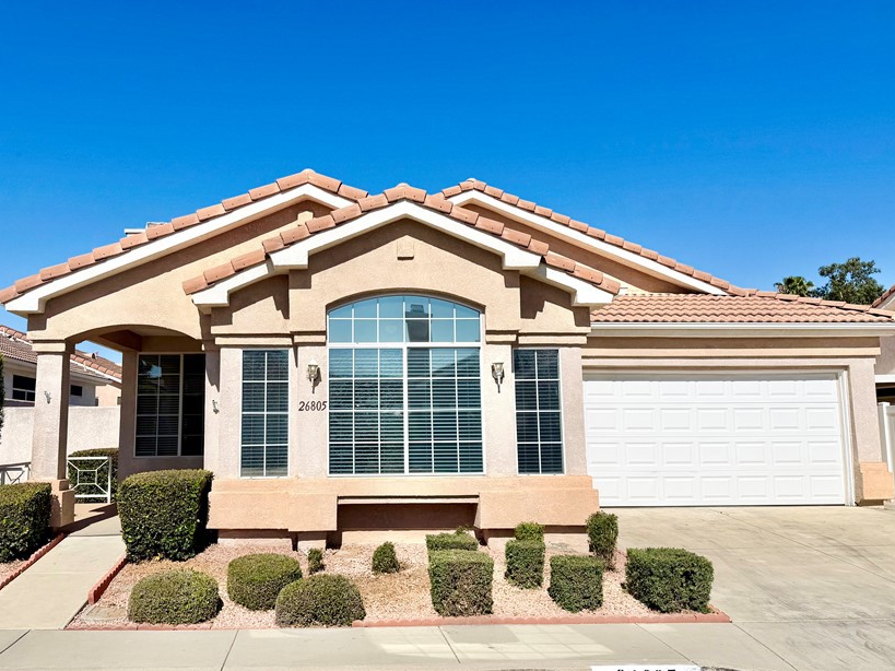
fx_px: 776
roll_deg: +0.6
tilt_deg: +6.1
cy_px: 336
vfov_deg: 46.8
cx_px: 369
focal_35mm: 30
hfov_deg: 59.6
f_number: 1.78
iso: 80
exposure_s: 1/11905
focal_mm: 6.76
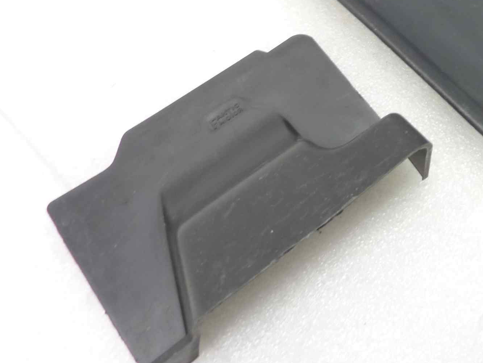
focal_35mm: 48
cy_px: 47
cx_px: 429
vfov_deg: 29.2
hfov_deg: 37.2
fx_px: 670
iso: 125
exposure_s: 1/8
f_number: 3.3
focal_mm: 4.1
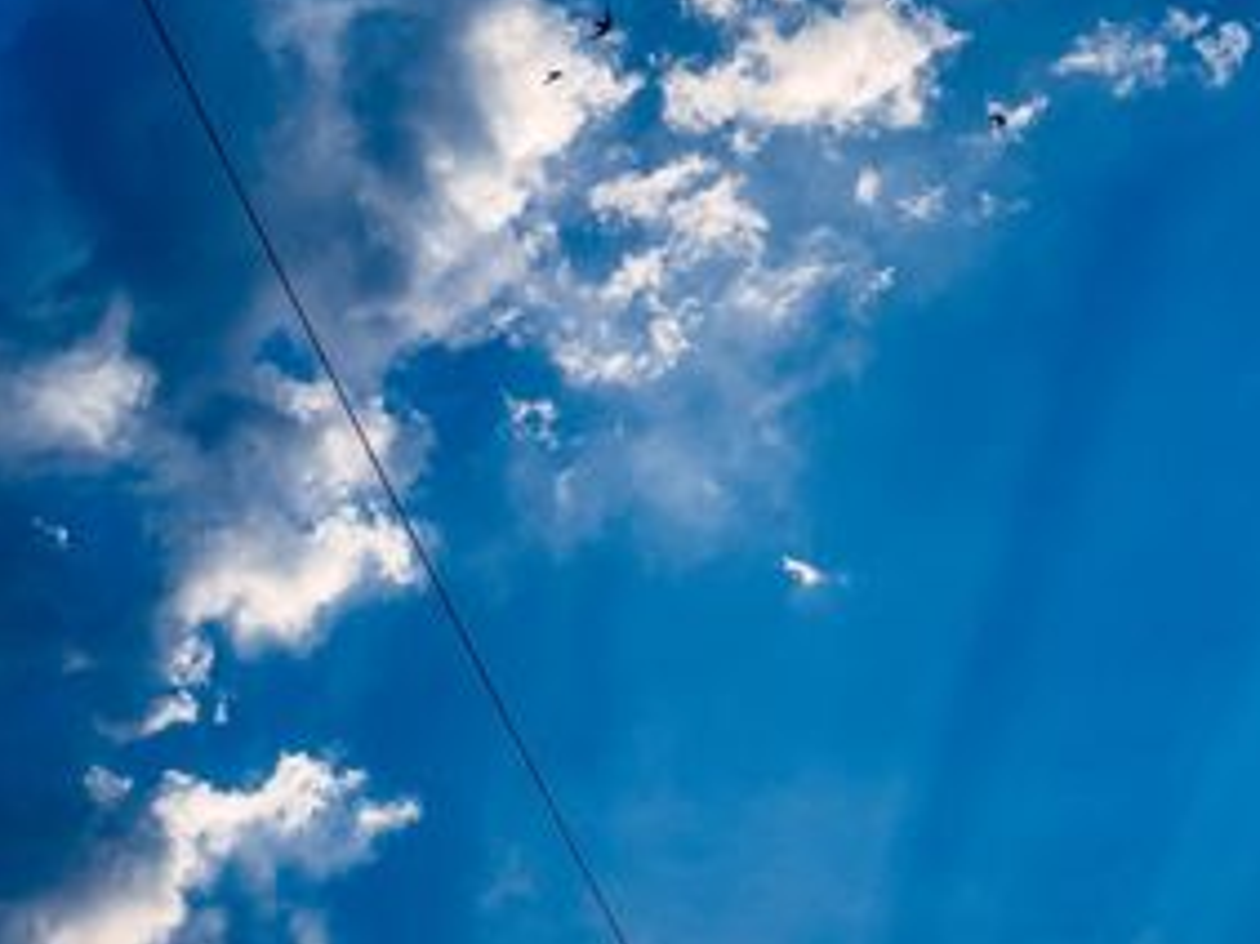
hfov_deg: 20.8
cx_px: 775
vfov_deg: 15.6
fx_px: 3420
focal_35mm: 94
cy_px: 125
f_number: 2
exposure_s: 1/1000
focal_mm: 6
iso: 25
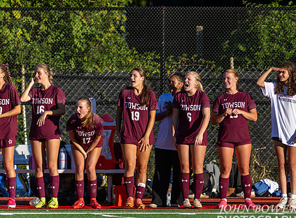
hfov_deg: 3.1
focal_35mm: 648
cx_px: 4
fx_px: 5508
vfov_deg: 2.3
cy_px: 140
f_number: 2.8
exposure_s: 1/1600
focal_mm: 300
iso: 110
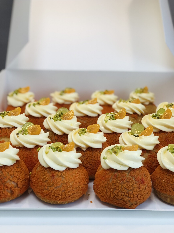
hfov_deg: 25.7
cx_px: 87
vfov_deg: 33.8
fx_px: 382
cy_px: 116
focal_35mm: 57
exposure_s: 1/33
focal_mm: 6.6
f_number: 2.8
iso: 40
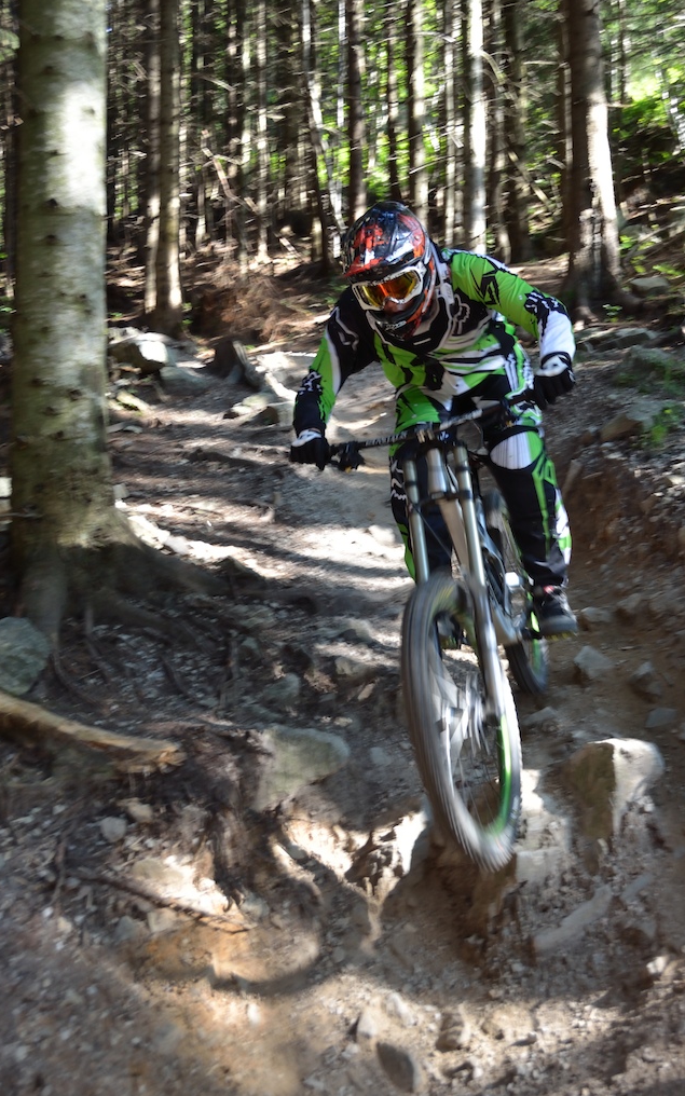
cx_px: 353
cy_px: 548
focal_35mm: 42
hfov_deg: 30.9
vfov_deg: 47.7
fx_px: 1240
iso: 400
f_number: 4.5
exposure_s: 1/80
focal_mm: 27
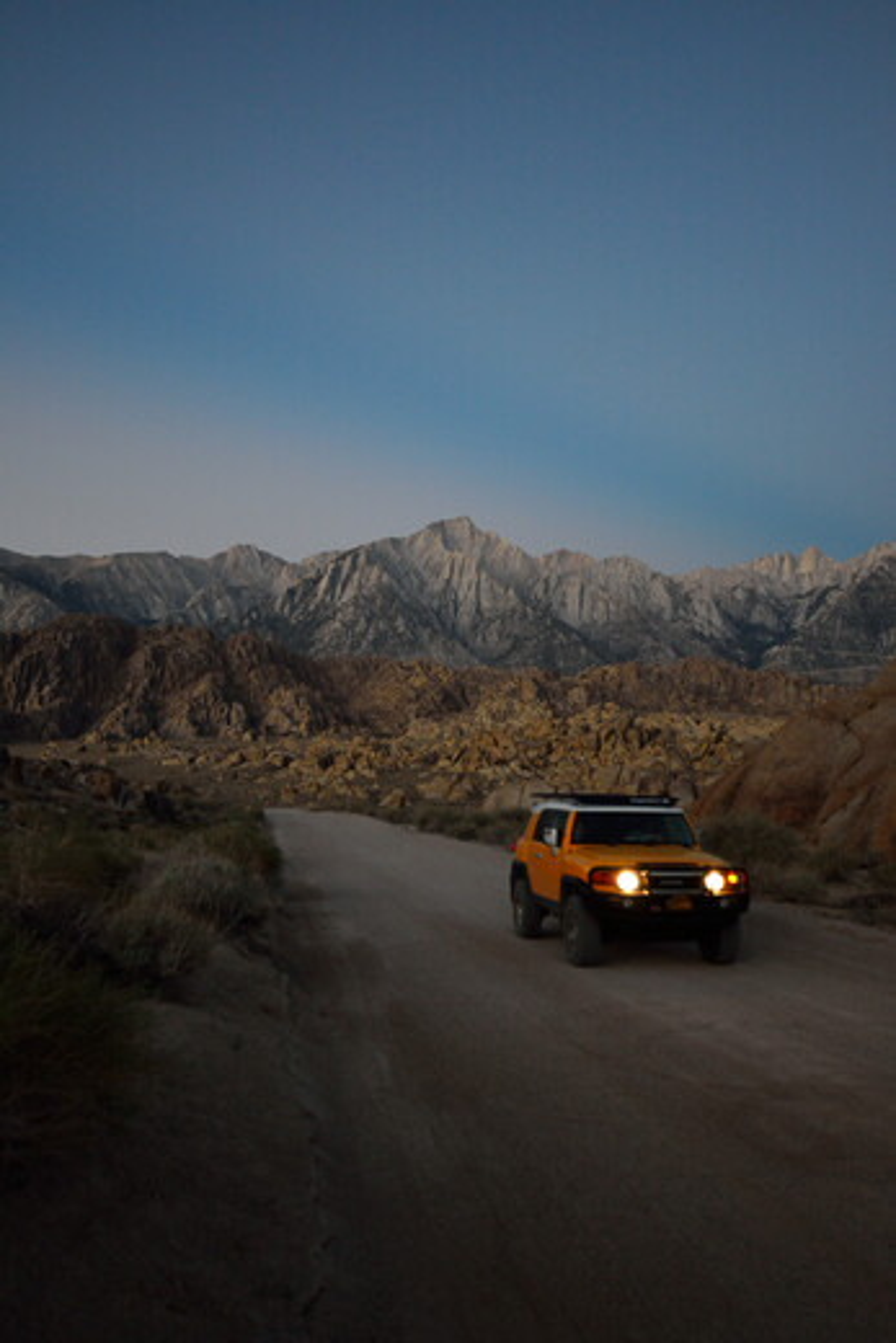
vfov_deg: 61.9
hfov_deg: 43.6
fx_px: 1119
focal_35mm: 30
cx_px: 448
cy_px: 672
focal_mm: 20
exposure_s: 1/60
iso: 800
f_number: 4
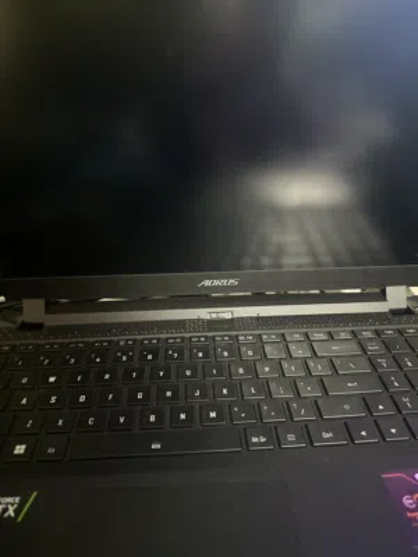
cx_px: 209
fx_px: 386
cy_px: 278
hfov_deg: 56.8
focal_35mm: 24
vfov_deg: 71.6
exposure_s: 1/15
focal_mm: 6.86
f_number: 1.78
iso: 3200
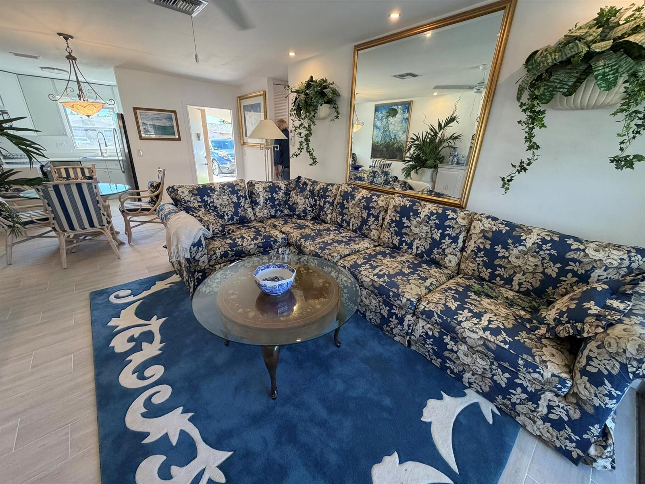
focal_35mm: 14
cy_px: 242
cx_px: 322
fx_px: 261
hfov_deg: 102.1
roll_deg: -1.6
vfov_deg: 85.7
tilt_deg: -21.2
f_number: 2.2
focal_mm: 2.22
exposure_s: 1/120
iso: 250
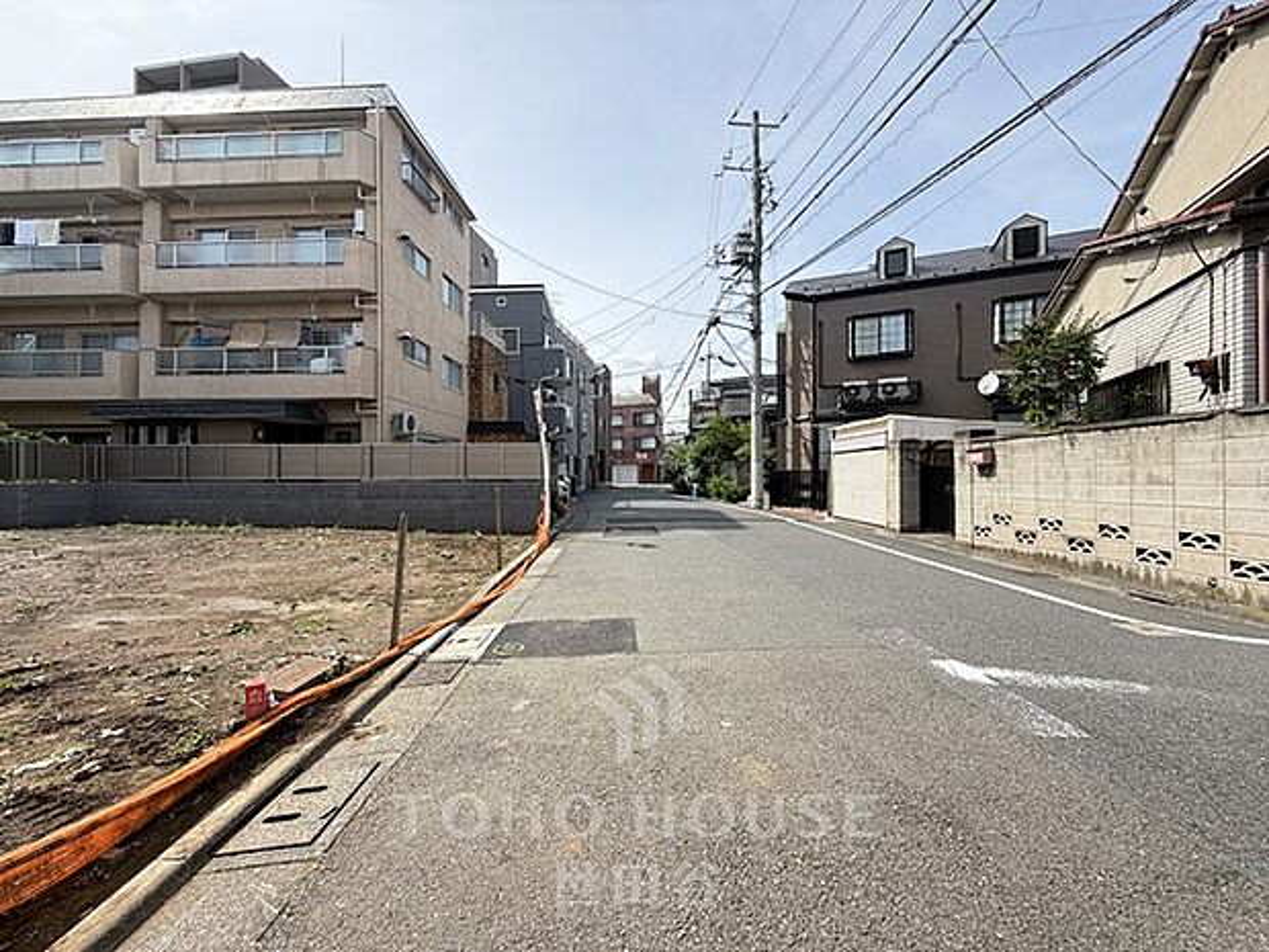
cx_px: 634
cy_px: 476
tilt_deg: +0.6
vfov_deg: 85.7
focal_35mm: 14
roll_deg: +0.4
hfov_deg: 102.1
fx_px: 513
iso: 40
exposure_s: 1/686
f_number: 2.2
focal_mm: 2.22
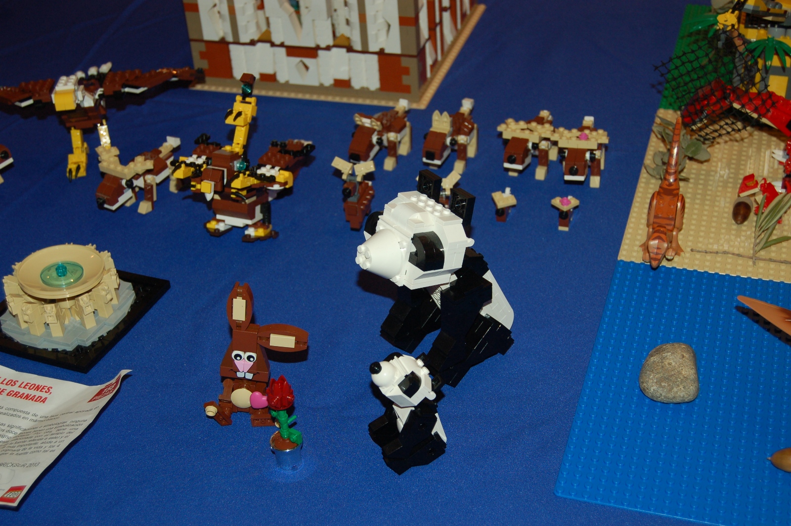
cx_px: 396
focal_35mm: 52
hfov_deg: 37.9
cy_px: 263
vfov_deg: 25.7
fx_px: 1153
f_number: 4.8
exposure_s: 1/60
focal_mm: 35
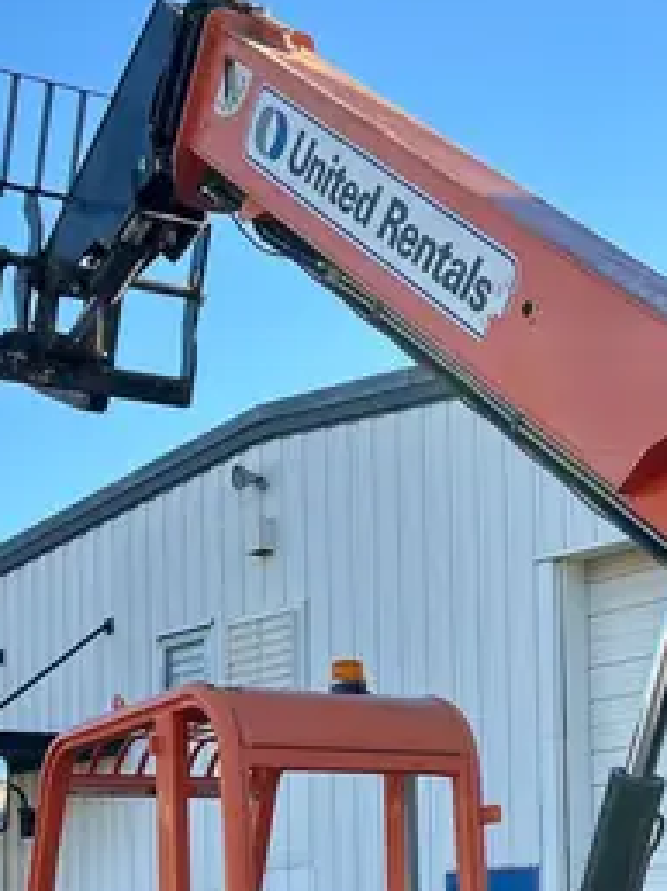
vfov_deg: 25.5
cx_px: 498
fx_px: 1904
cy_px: 813
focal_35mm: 74
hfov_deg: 19.7
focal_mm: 5.7
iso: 50
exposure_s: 1/1395
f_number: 1.5
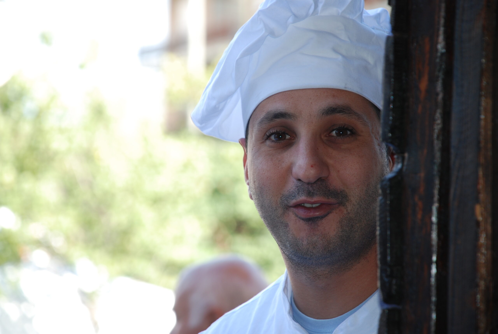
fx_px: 2807
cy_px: 167
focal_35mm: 202
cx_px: 249
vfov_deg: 6.8
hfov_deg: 10.1
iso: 200
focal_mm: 135
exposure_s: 1/60
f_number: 5.6
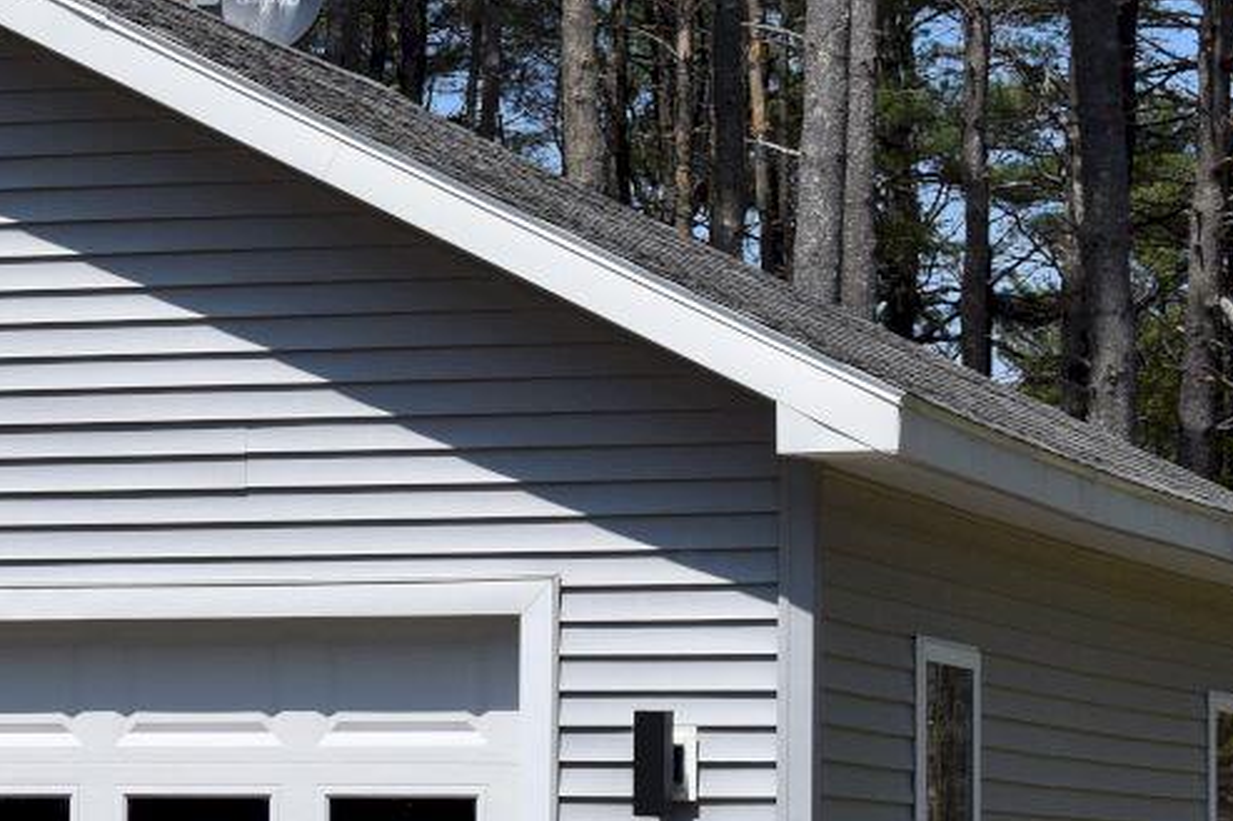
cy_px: 594
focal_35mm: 160
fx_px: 5461
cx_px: -92
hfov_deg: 12.7
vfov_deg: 8.6
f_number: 11
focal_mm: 35
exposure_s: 1/500
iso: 200
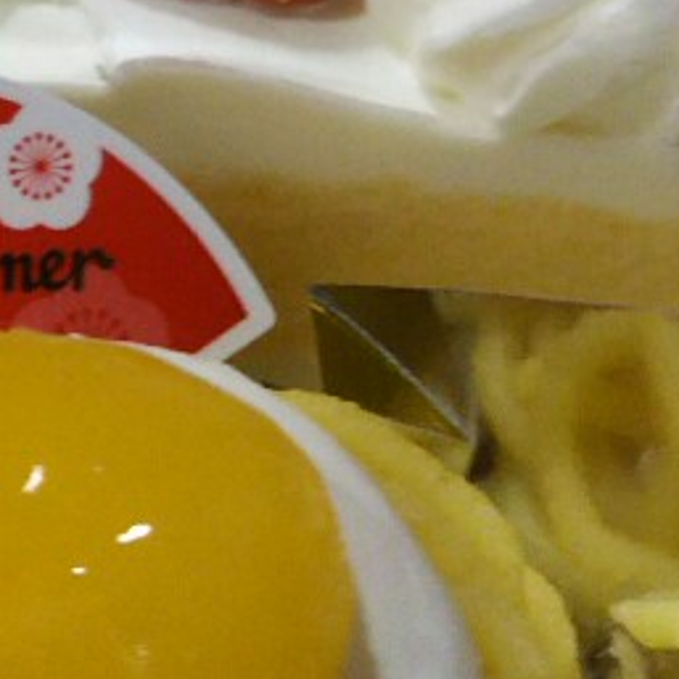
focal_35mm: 101
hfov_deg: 17.0
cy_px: -145
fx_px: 2241
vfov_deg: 16.5
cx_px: 67
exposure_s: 1/60
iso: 160
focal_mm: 4
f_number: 2.2
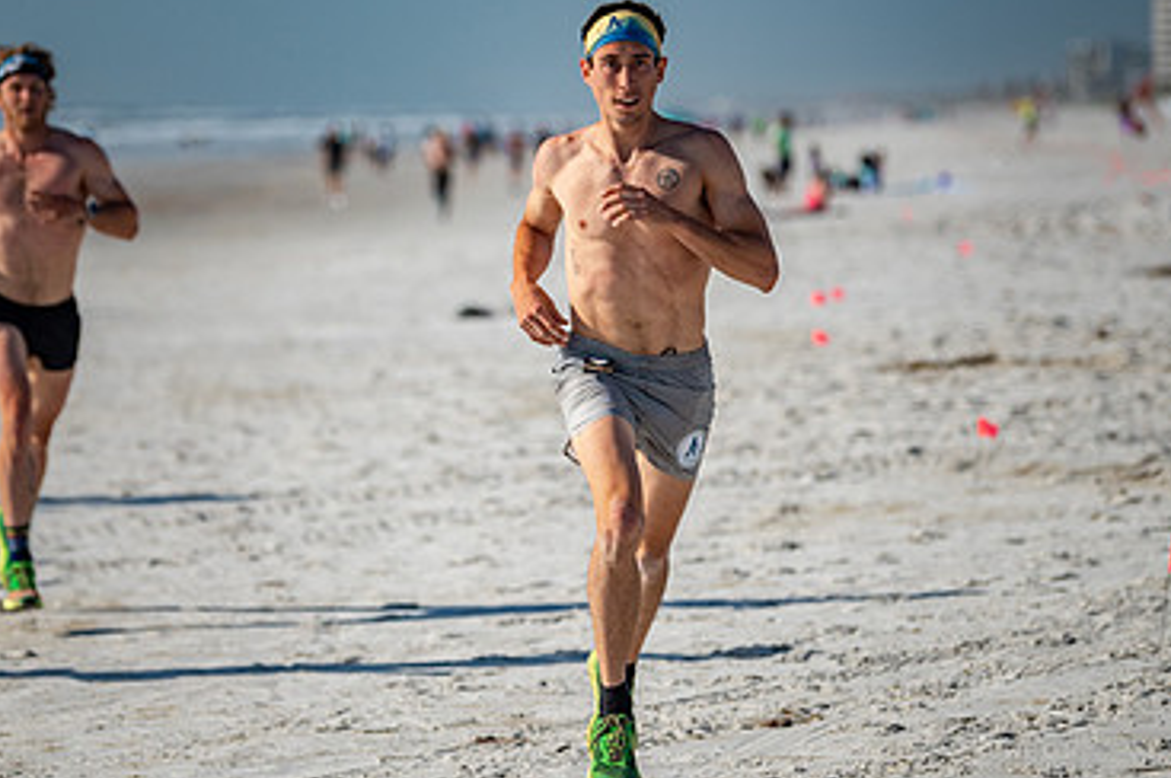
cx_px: 443
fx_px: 6857
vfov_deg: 6.5
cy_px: 244
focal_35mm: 211
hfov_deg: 9.8
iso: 360
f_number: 2.8
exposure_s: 1/4000
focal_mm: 122
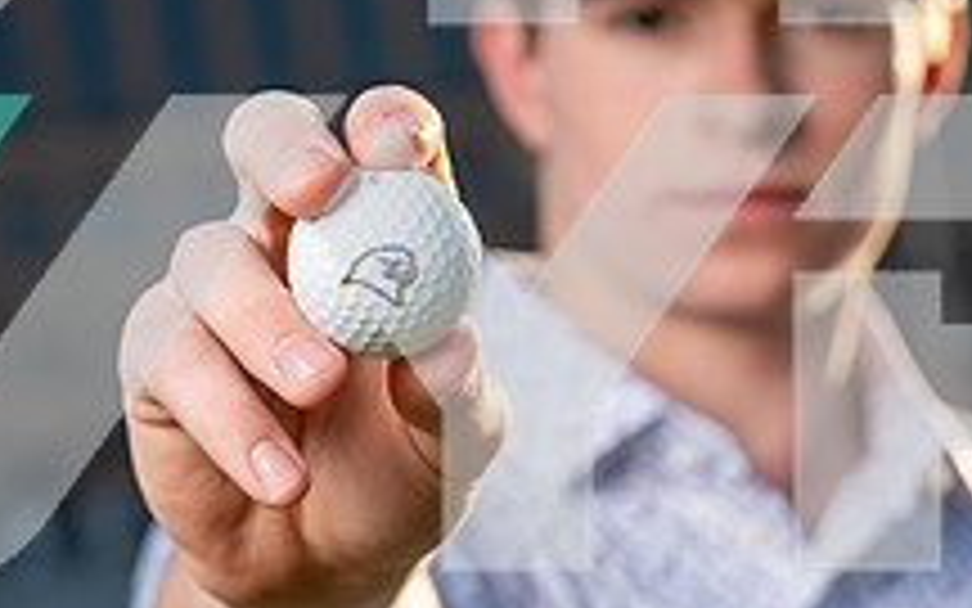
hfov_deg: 12.7
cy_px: 336
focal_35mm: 164
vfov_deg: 8.0
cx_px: 706
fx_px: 4344
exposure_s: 1/1250
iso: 250
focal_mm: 60
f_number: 4.5
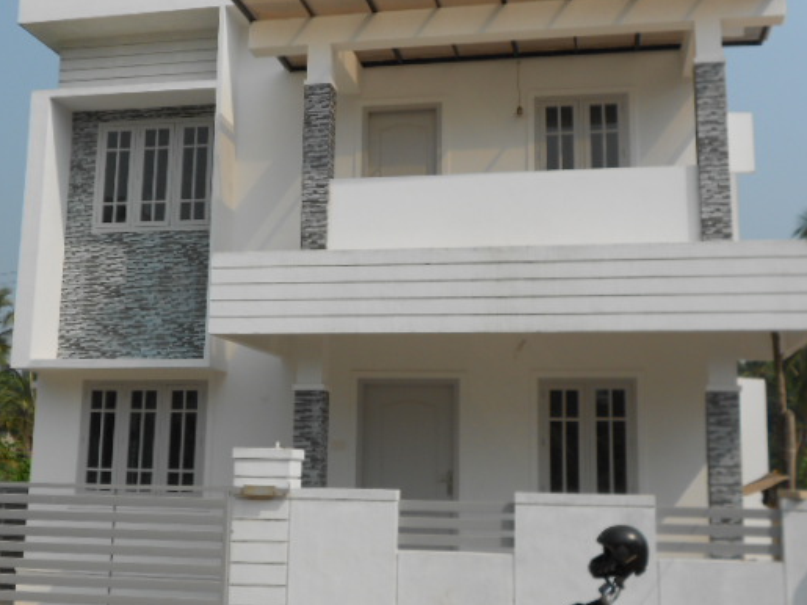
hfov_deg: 41.2
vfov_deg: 31.5
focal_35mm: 46
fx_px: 1072
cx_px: 348
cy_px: 271
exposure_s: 1/1000
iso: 80
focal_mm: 6.9
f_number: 3.9
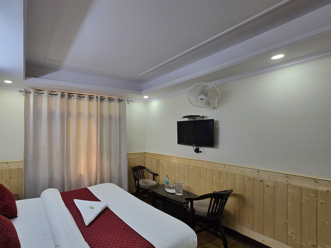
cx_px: 121
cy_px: 135
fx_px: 163
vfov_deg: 74.6
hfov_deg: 88.9
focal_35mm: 17
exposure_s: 1/50
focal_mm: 2.2
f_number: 2.2
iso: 100
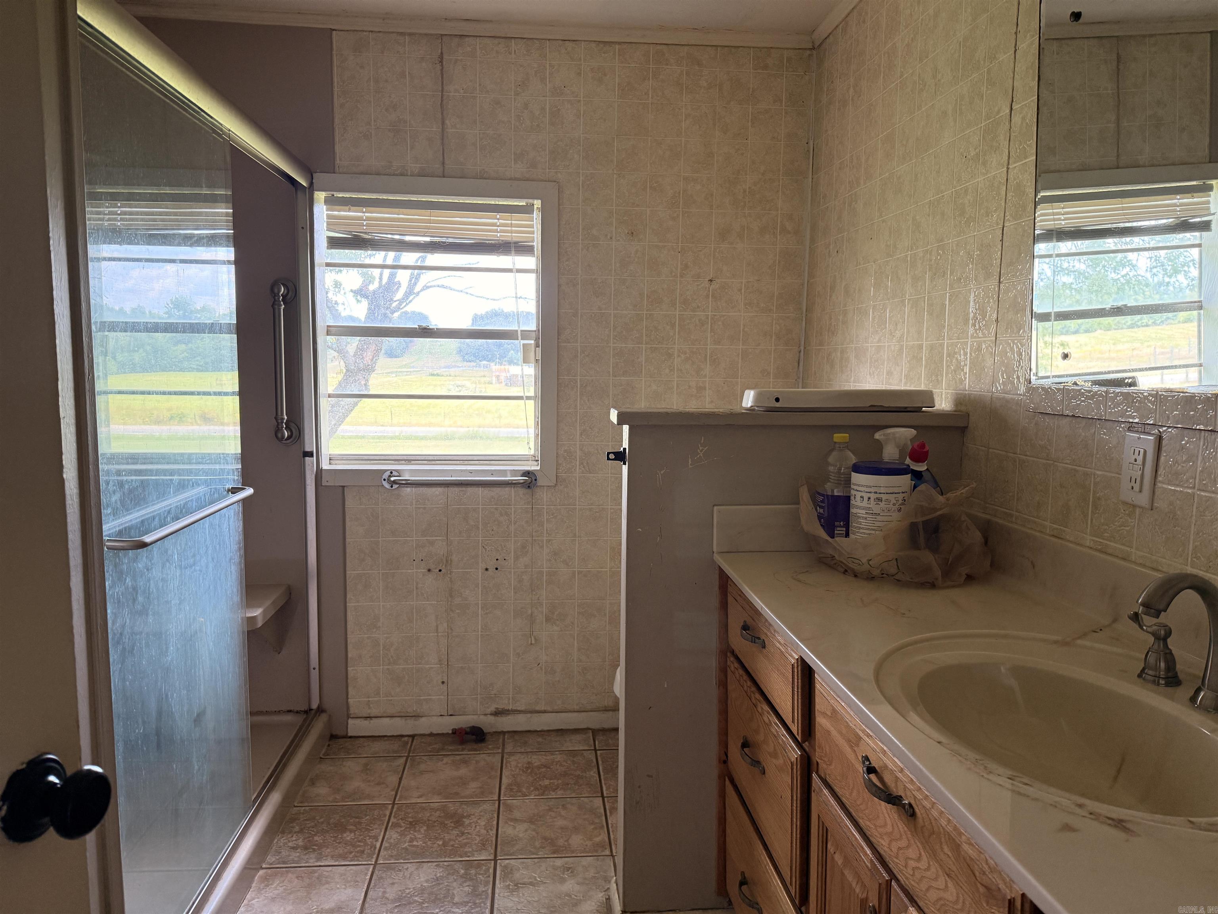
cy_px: 457
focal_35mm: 24
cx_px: 609
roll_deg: -0.8
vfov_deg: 56.8
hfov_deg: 71.6
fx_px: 844
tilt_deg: -5.4
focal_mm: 6.76
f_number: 1.78
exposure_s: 1/72
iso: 200
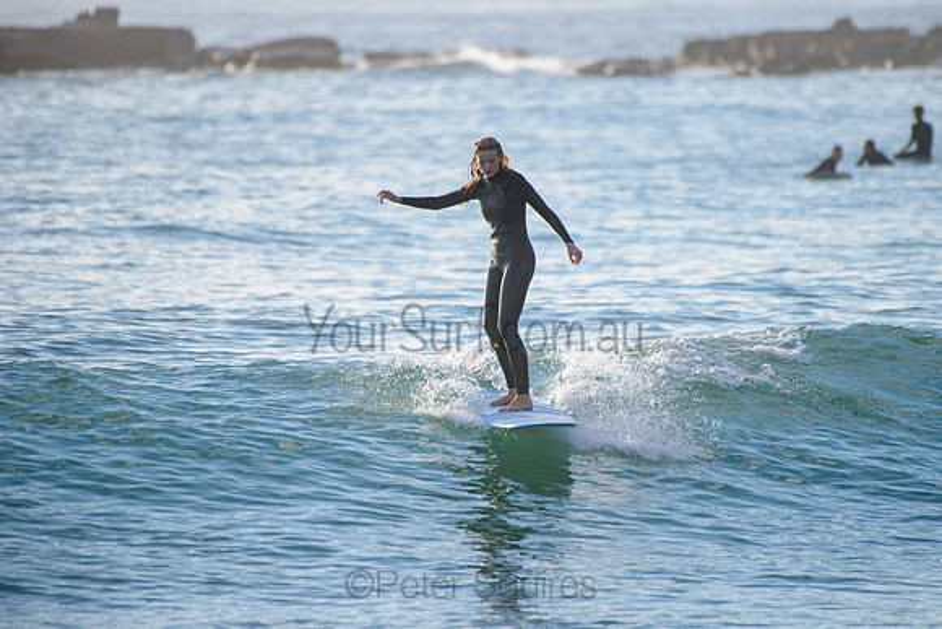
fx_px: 14102
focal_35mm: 539
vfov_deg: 2.6
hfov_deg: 3.8
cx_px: 508
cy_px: 290
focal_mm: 500
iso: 200
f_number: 5.6
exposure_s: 1/2000
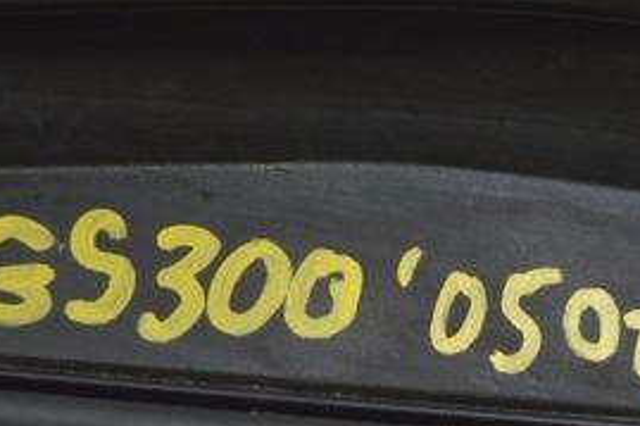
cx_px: 514
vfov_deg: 6.9
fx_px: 3486
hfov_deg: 10.5
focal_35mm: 196
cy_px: 499
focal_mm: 55
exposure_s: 1/20
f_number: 5.6
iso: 400
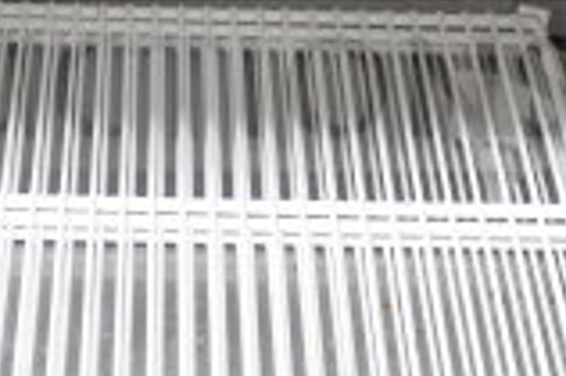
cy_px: -113
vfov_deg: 11.0
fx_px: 1915
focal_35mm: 122
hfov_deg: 16.8
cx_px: 211
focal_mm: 21
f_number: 3.8
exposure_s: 1/30
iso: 1250
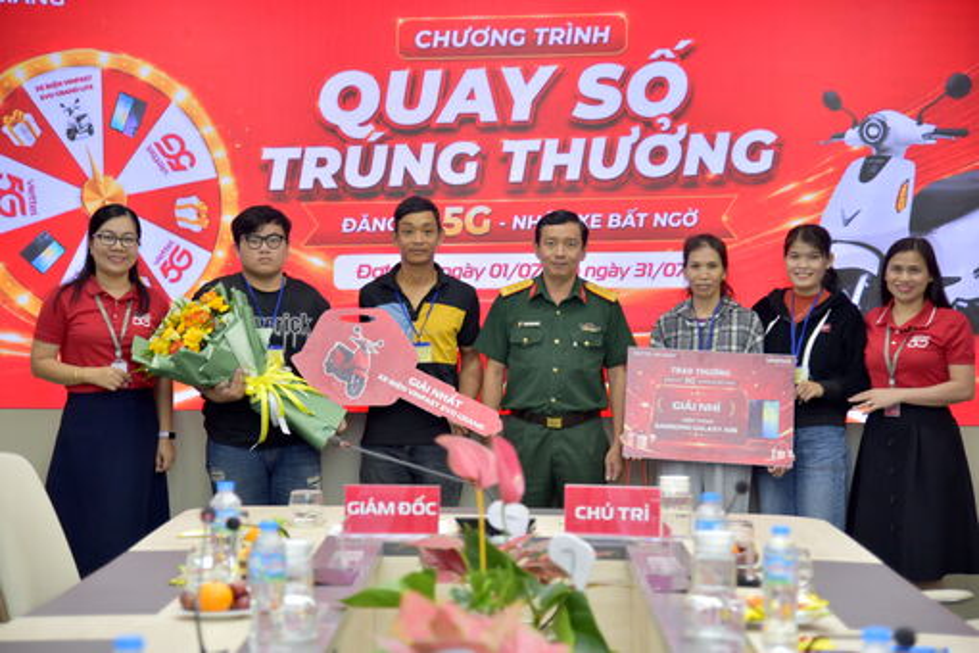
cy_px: 326
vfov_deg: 15.9
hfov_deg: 23.6
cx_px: 490
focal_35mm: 86
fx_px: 2339
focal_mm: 86
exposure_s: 1/160
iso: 800
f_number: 4.5
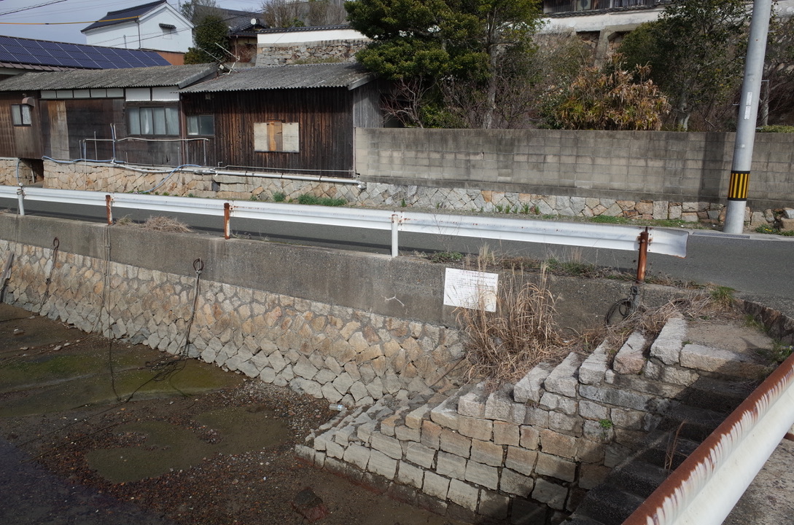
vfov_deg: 46.2
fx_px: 616
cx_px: 397
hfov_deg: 65.6
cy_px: 262
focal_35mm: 28
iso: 100
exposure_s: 1/320
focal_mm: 18.3
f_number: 8
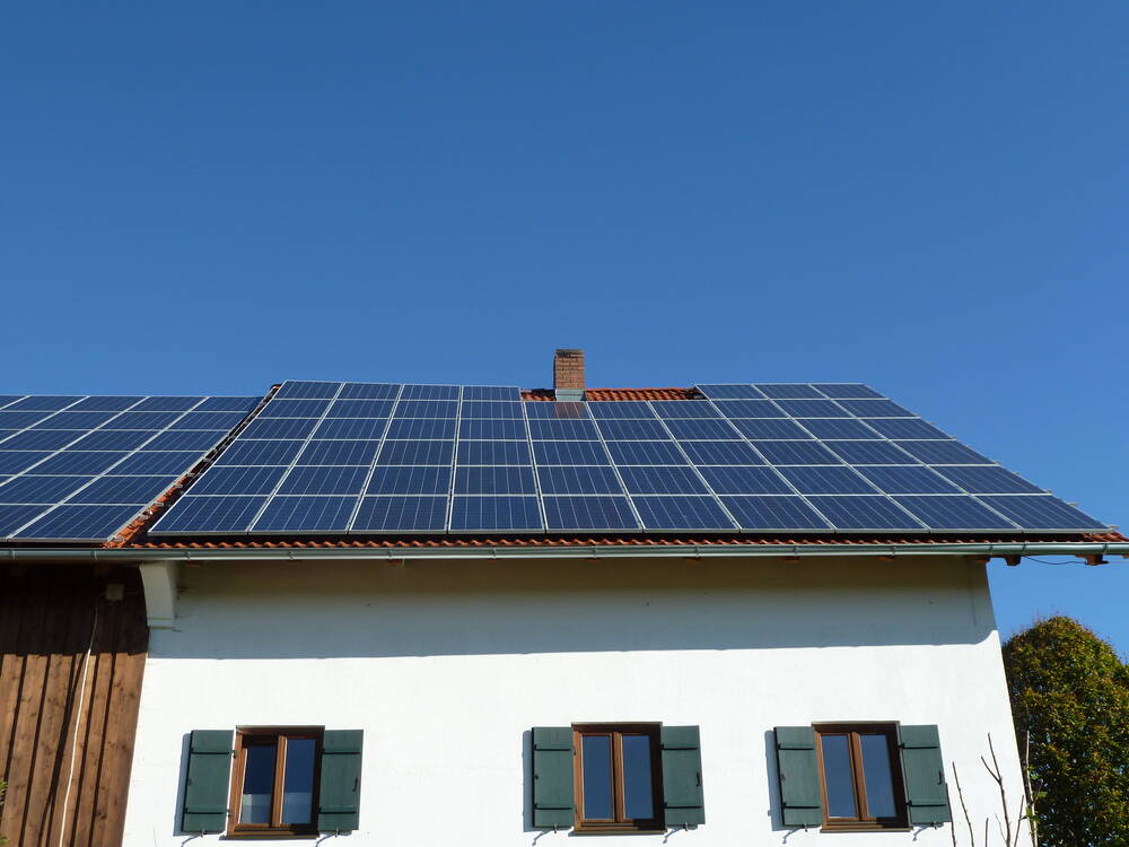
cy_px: 424
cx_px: 564
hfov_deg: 44.8
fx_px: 1370
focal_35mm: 42
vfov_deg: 34.3
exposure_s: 1/400
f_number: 4
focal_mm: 6.9
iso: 80
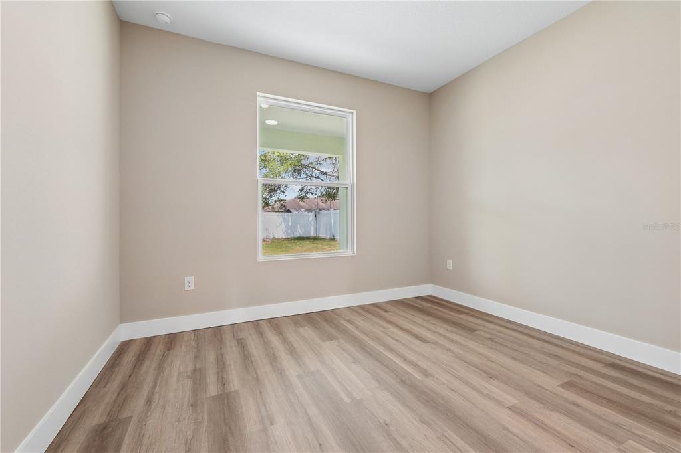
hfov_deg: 100.4
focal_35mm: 15
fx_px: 284
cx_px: 340
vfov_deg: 77.3
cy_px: 226
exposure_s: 1/6
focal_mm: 10
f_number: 11
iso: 200
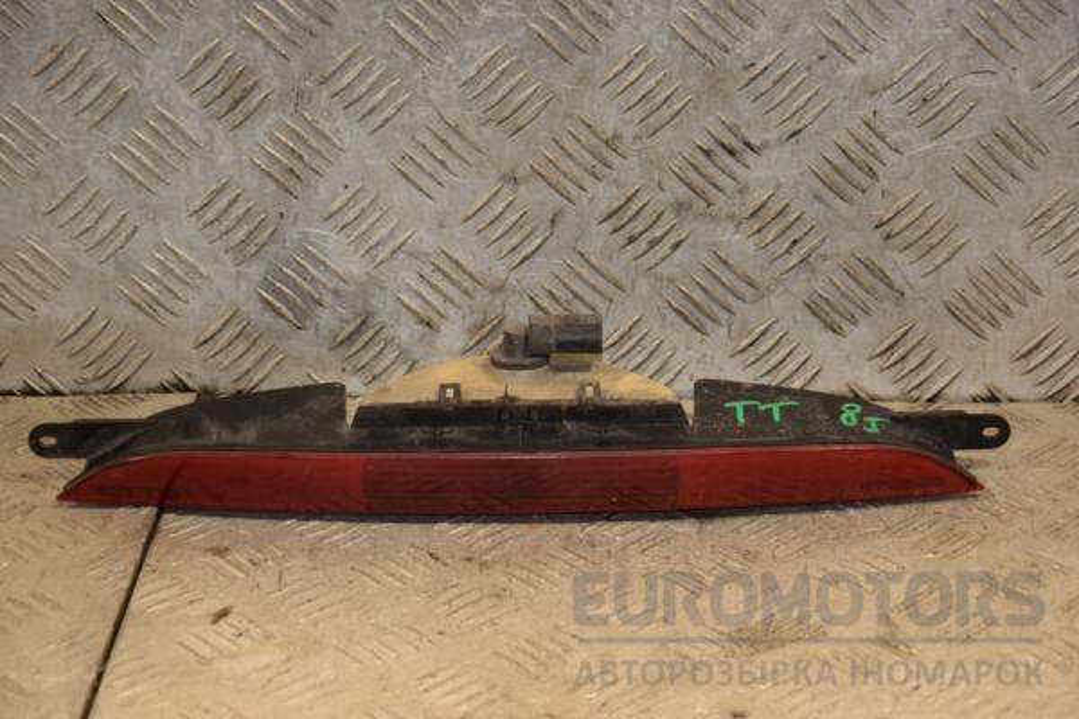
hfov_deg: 19.5
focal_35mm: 105
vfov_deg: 13.0
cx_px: 540
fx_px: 3147
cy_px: 360
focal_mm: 70
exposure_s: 1/160
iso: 800
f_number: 5.3
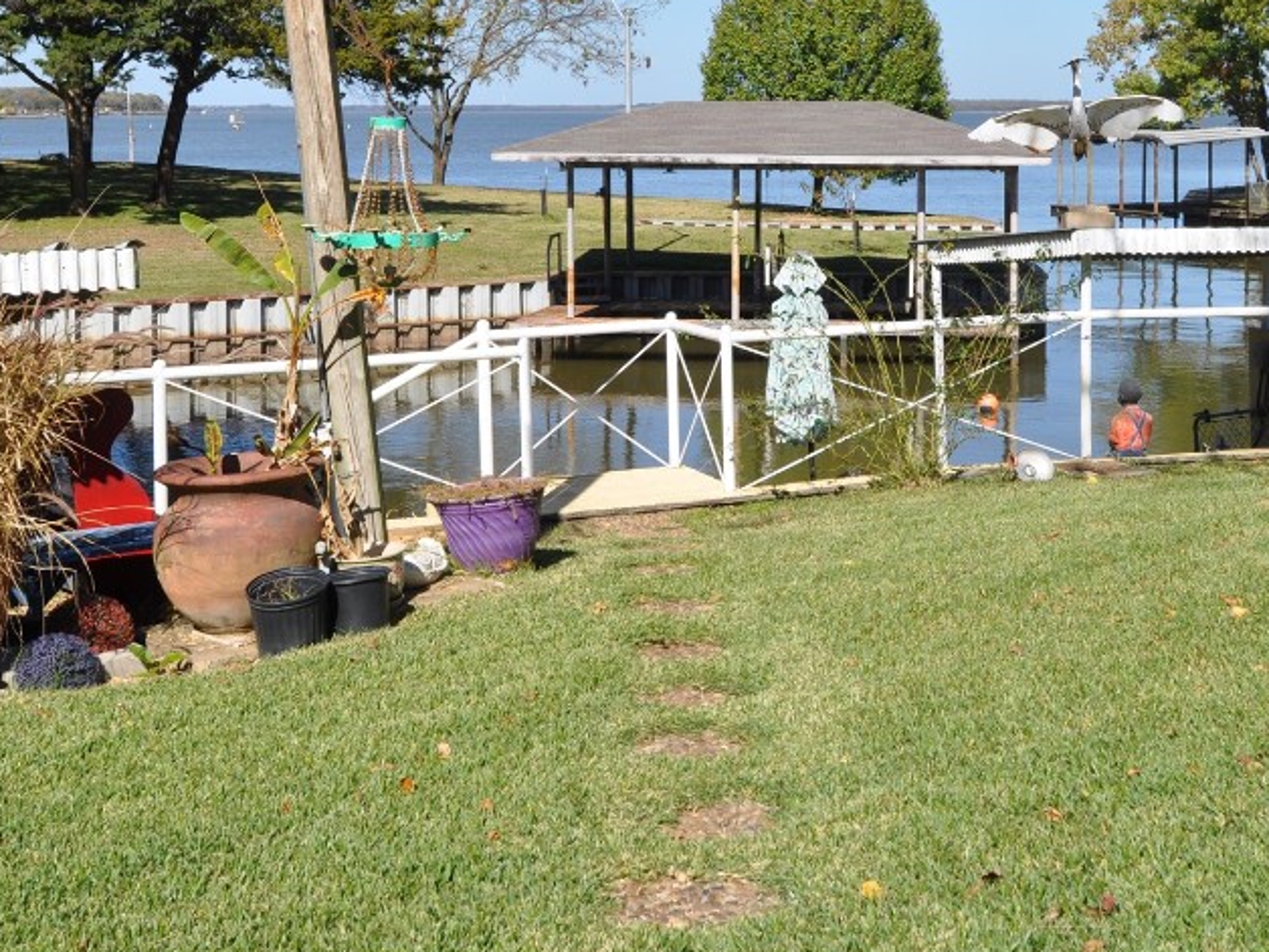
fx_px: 1943
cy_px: 198
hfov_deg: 35.9
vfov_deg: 27.0
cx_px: 802
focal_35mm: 53
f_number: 10
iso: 200
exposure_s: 1/400
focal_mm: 20
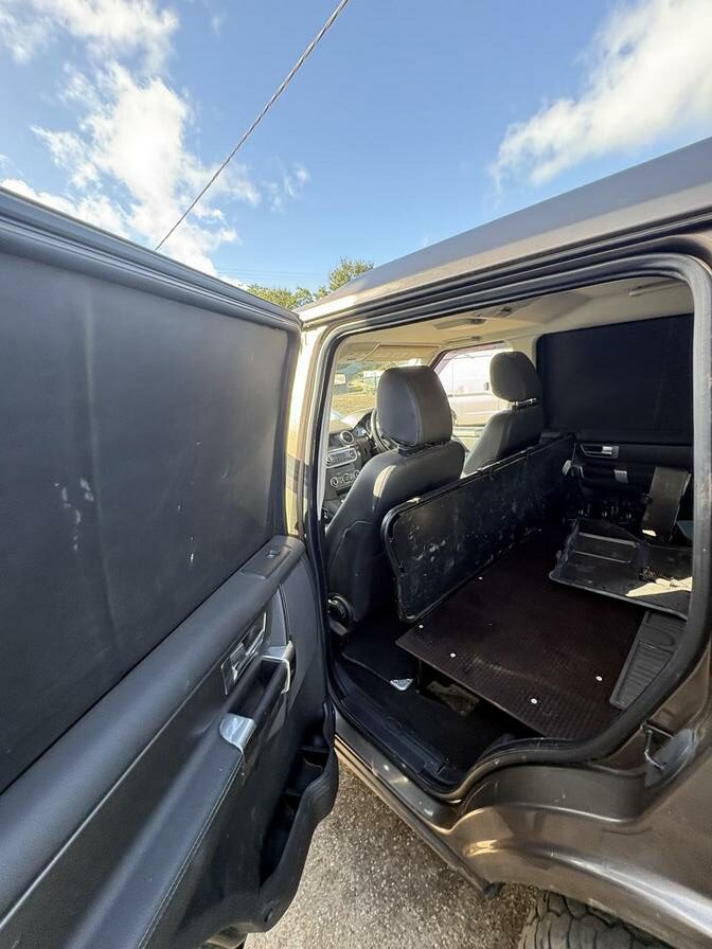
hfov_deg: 85.7
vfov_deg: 102.1
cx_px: 356
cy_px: 474
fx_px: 384
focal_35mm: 14
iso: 100
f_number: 2.2
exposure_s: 1/99
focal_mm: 2.22
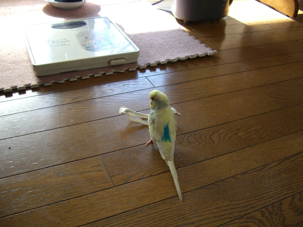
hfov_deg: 49.0
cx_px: 152
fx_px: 333
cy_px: 114
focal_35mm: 38
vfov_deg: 37.7
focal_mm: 7.9
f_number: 2.8
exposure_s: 1/125
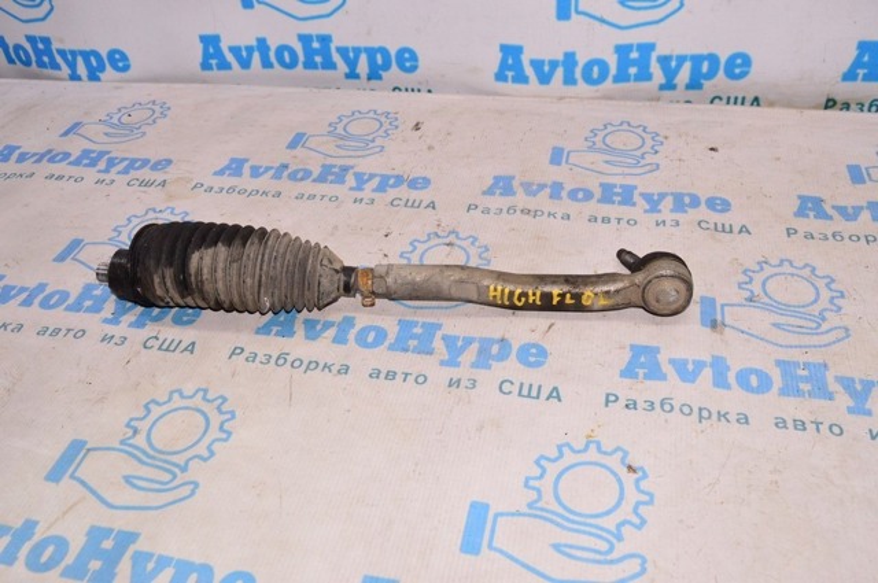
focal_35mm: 33
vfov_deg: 39.9
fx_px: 804
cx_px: 439
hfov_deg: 57.3
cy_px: 292
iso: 1600
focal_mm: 22
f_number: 8
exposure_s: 1/200
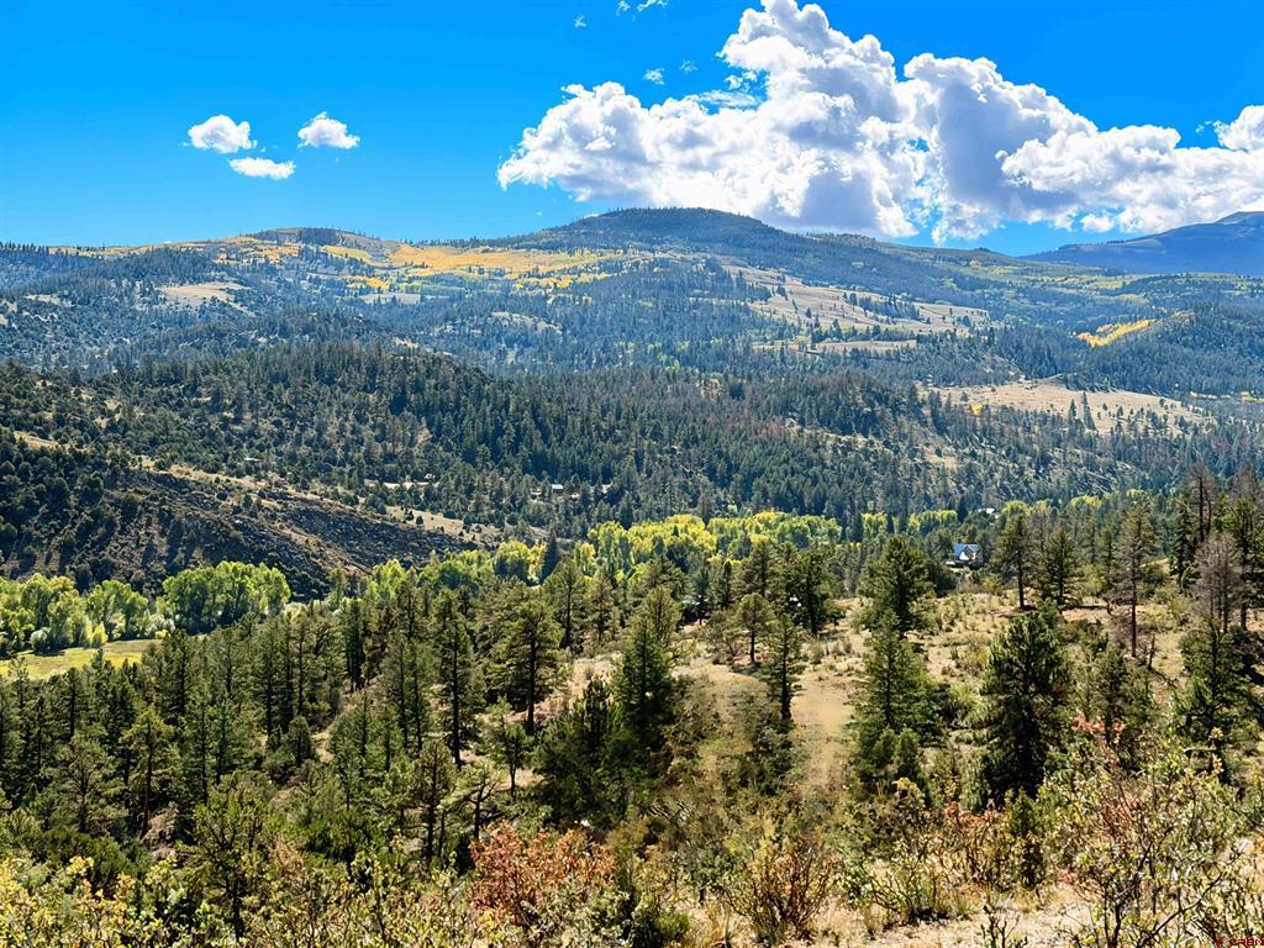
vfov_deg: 27.5
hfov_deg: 36.2
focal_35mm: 53
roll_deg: -1.8
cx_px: 632
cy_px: 474
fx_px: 1935
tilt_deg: -1.4
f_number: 1.78
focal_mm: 6.76
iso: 100
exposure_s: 1/7143
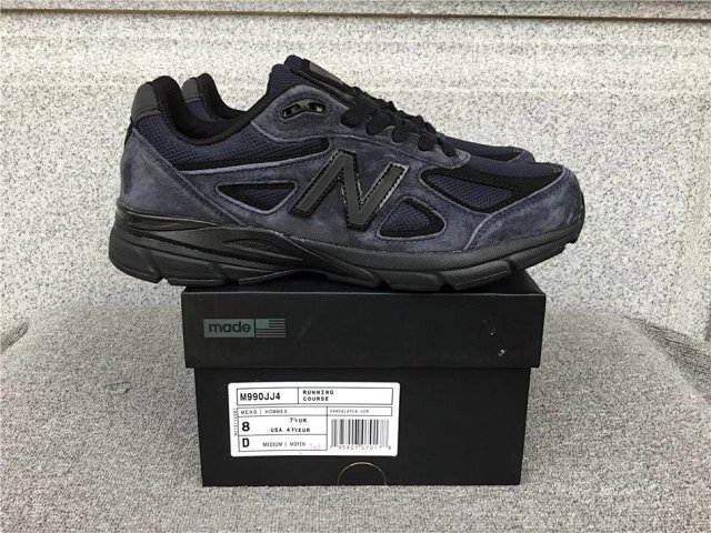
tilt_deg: -17.5
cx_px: 356
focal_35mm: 31
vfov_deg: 45.4
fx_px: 637
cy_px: 266
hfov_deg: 58.4
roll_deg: -0.1
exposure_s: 1/60
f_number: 2.4
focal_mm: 3.3
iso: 32
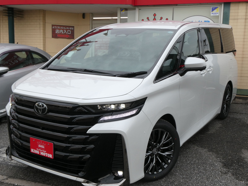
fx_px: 279
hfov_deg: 47.9
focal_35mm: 39
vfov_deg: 36.8
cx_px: 122
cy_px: 100
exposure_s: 1/80
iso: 125
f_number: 4.5
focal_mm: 6.3
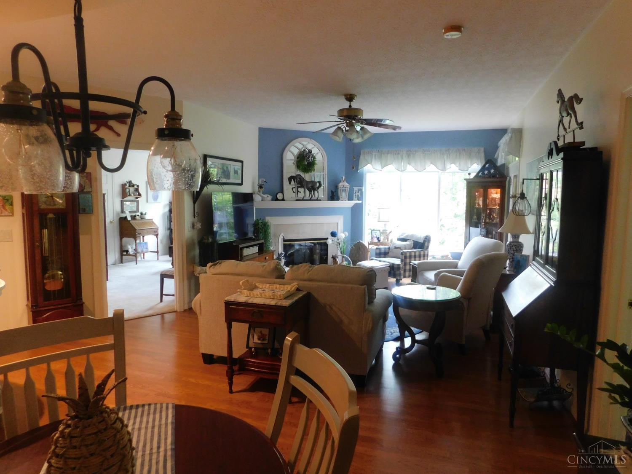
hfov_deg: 73.9
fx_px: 420
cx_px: 316
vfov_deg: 58.9
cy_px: 237
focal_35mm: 23
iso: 400
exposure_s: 1/15
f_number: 3
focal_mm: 4
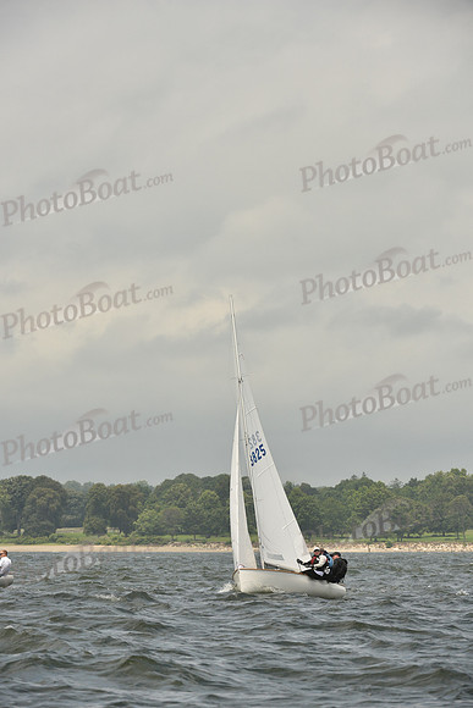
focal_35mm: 220
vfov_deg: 9.4
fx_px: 4333
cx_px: 236
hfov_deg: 6.2
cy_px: 354
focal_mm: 220
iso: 320
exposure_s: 1/1250
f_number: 8
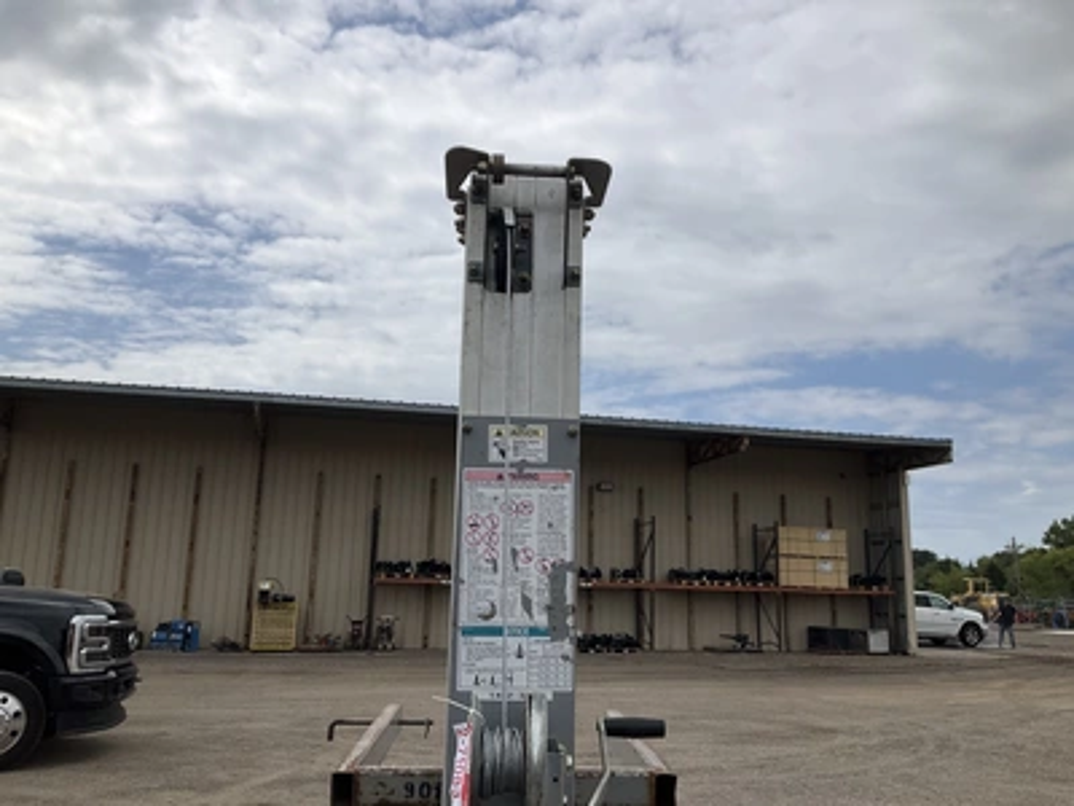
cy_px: 403
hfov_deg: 61.7
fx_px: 900
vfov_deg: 48.2
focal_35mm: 29
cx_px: 537
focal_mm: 3
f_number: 1.8
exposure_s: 1/5263
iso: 25
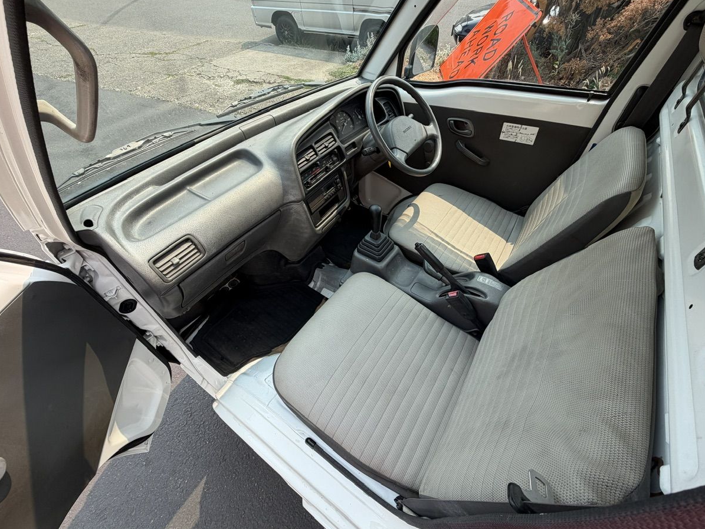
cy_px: 262
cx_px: 362
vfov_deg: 81.7
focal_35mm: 15
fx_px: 305
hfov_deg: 98.2
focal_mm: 2.22
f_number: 2.2
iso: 50
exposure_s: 1/502
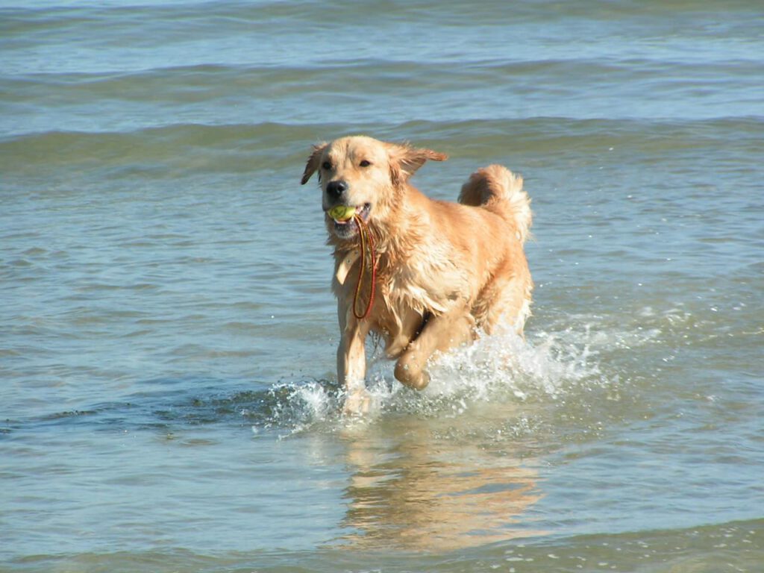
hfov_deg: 6.4
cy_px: 286
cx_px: 382
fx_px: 6864
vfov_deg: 4.8
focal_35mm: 311
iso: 50
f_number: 5
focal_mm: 47.6
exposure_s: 1/400
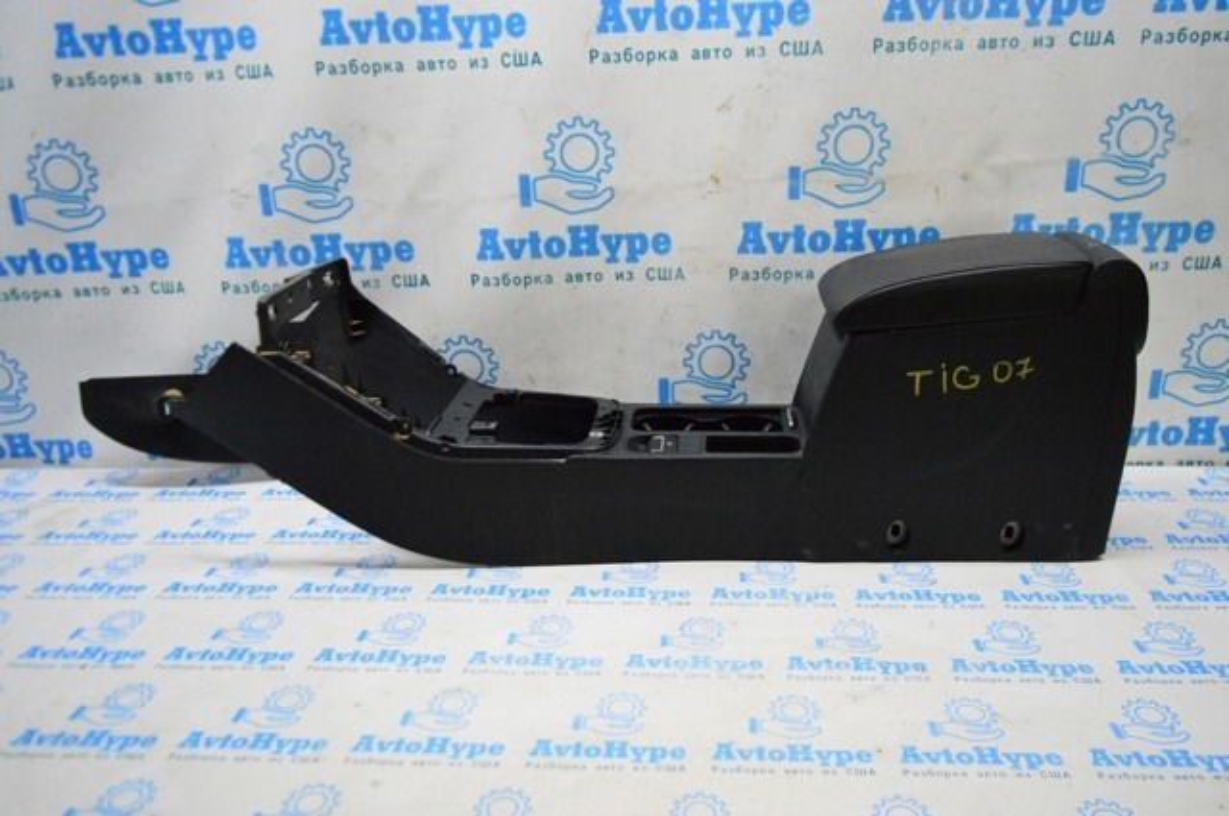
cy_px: 408
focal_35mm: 27
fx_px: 921
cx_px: 614
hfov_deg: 67.4
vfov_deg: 47.8
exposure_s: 1/800
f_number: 3.5
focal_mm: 18
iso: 6400
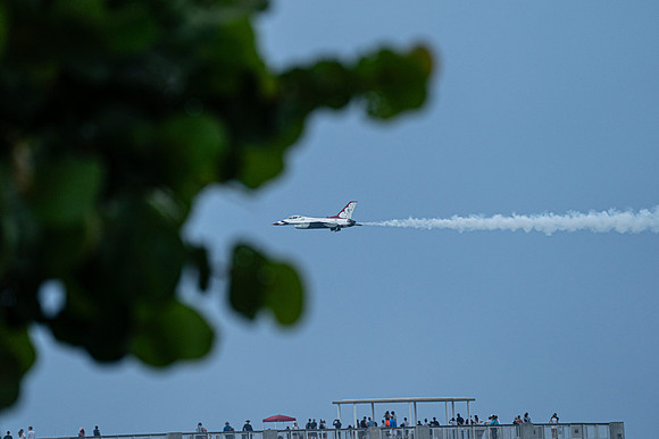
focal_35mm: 426
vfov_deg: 3.2
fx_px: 7805
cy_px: 220
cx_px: 330
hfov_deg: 4.8
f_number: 10
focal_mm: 400
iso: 800
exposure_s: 1/1600
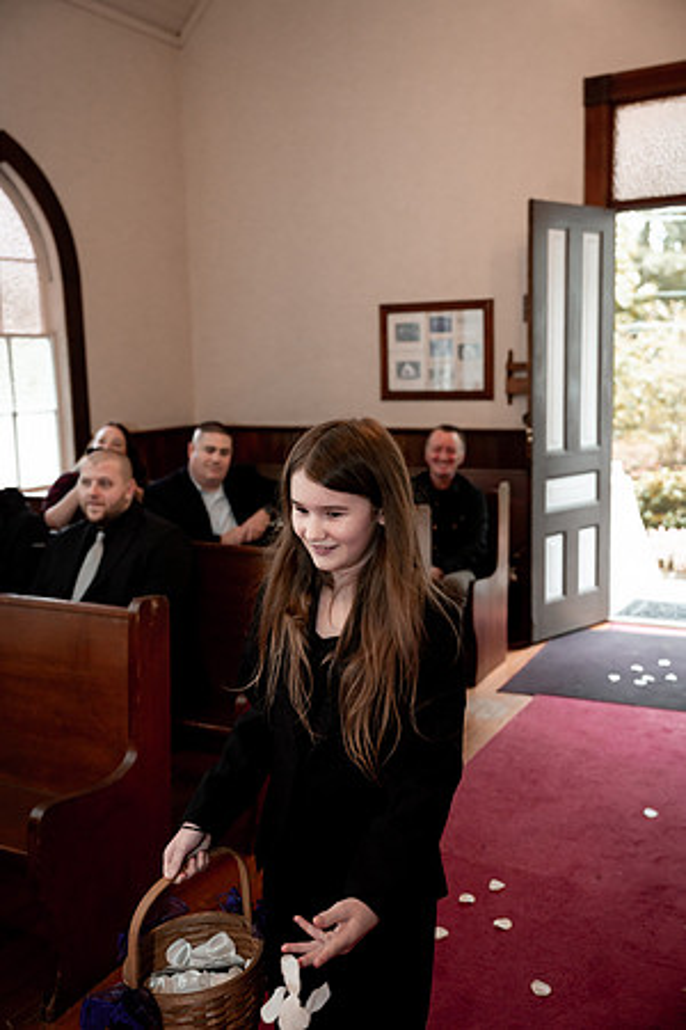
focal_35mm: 35
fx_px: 1000
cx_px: 343
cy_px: 515
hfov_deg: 37.9
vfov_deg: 54.4
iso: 500
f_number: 2.8
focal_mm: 35
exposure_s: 1/250
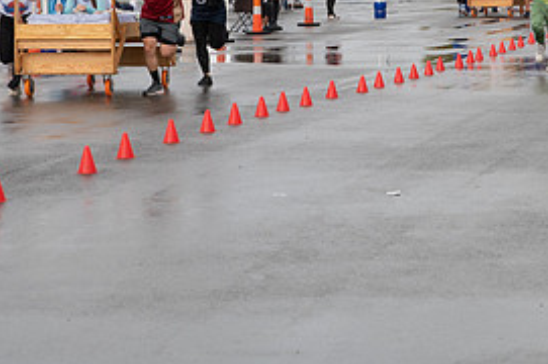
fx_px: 2281
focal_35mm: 150
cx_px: 307
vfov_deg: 9.1
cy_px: -16
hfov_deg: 13.7
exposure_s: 1/500
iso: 400
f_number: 7.1
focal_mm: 70
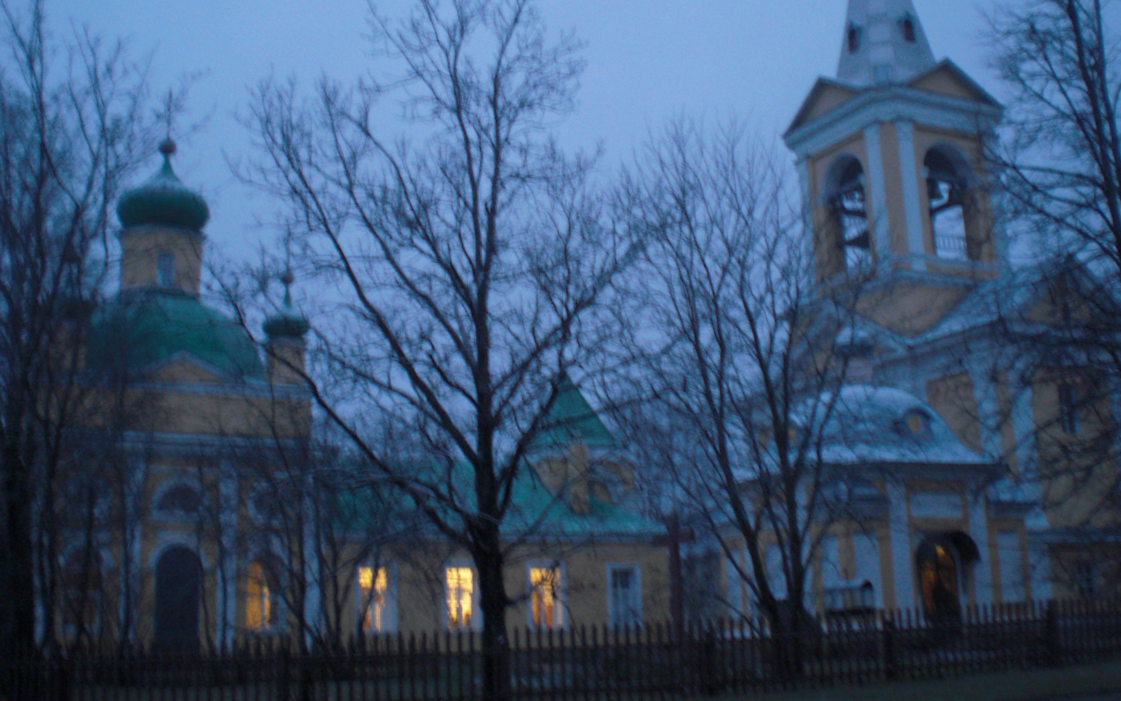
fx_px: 1375
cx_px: 572
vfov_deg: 28.5
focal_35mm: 45
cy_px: 255
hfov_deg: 44.4
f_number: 3.1
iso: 200
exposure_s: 1/2
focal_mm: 6.3
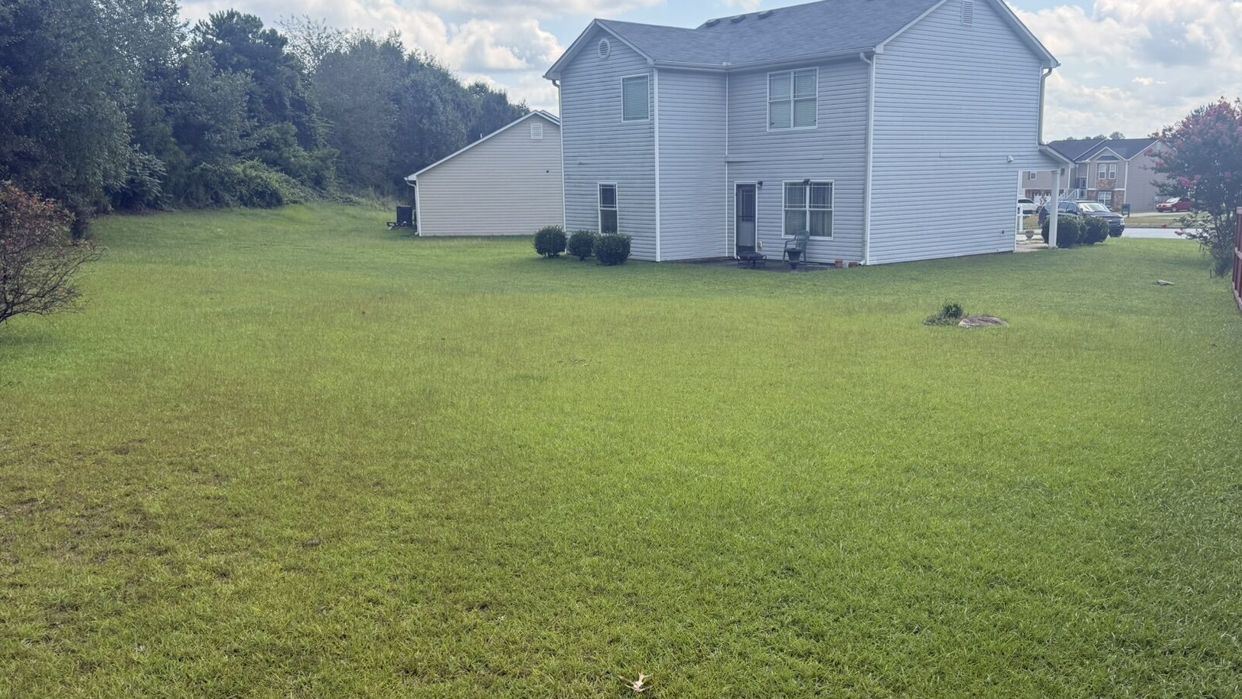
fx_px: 1087
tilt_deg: -8.6
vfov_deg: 35.6
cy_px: 371
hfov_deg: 59.5
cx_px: 653
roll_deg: +0.5
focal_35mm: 33
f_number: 1.78
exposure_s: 1/3759
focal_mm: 6.76
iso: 100
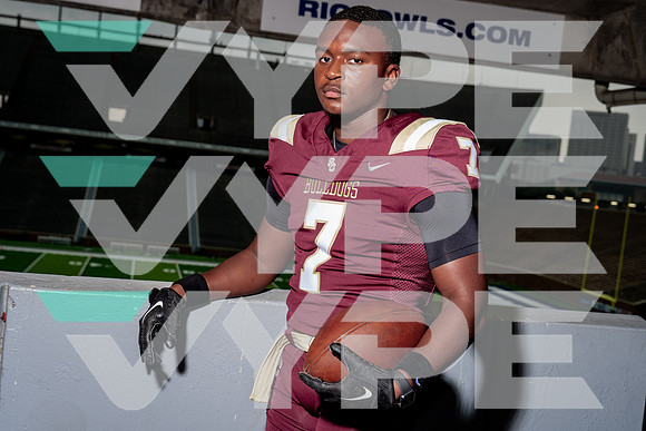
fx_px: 817
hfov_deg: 43.2
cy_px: 216
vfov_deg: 29.6
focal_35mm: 46
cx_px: 323
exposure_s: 1/250
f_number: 6.3
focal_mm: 44
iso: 640
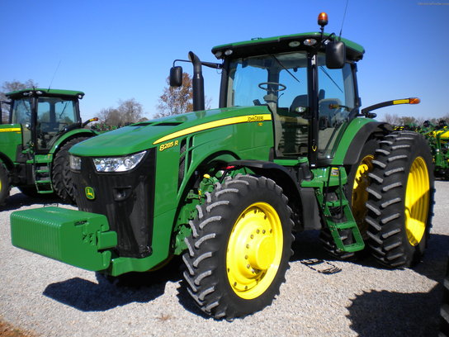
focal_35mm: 35
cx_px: 224
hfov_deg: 52.6
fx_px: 454
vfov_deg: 40.7
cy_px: 168
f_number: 4.6
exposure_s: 1/768
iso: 80
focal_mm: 6.3
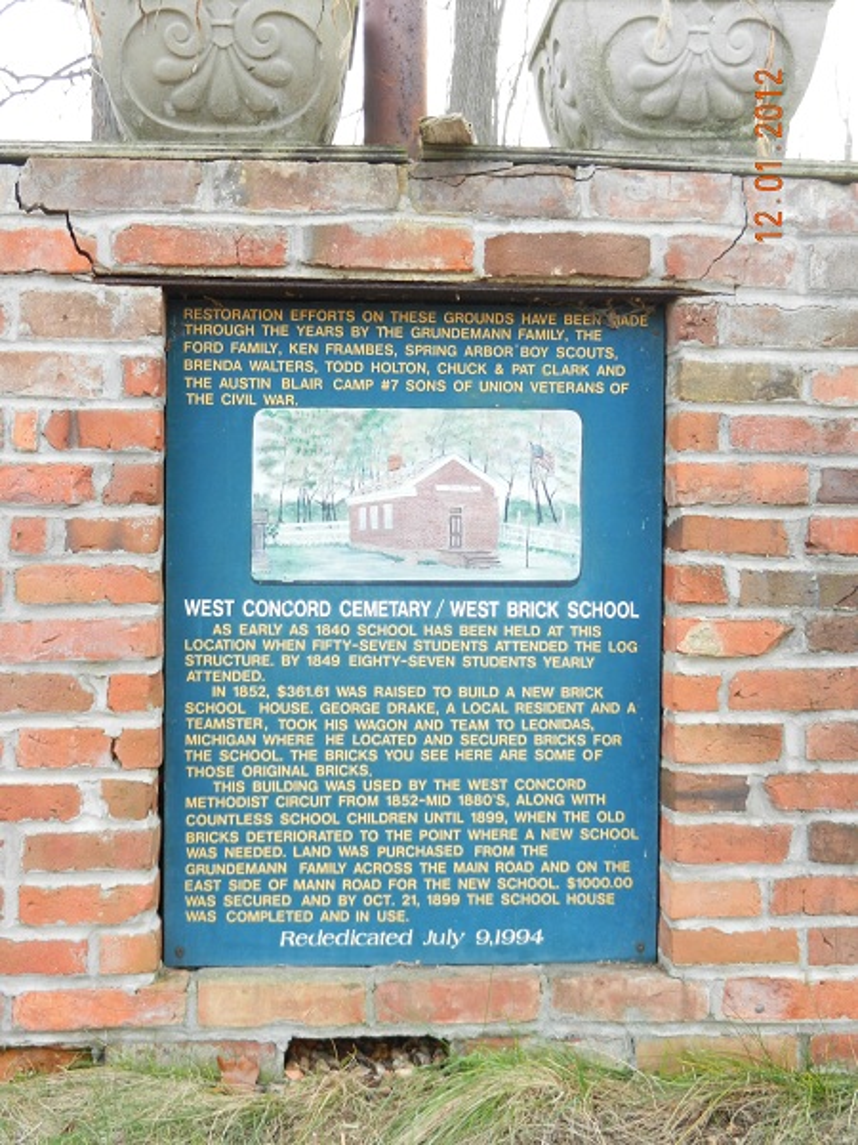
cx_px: 429
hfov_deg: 32.2
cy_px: 572
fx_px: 1487
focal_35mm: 45
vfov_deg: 42.1
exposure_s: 1/100
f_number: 4.2
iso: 160
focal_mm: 8.2
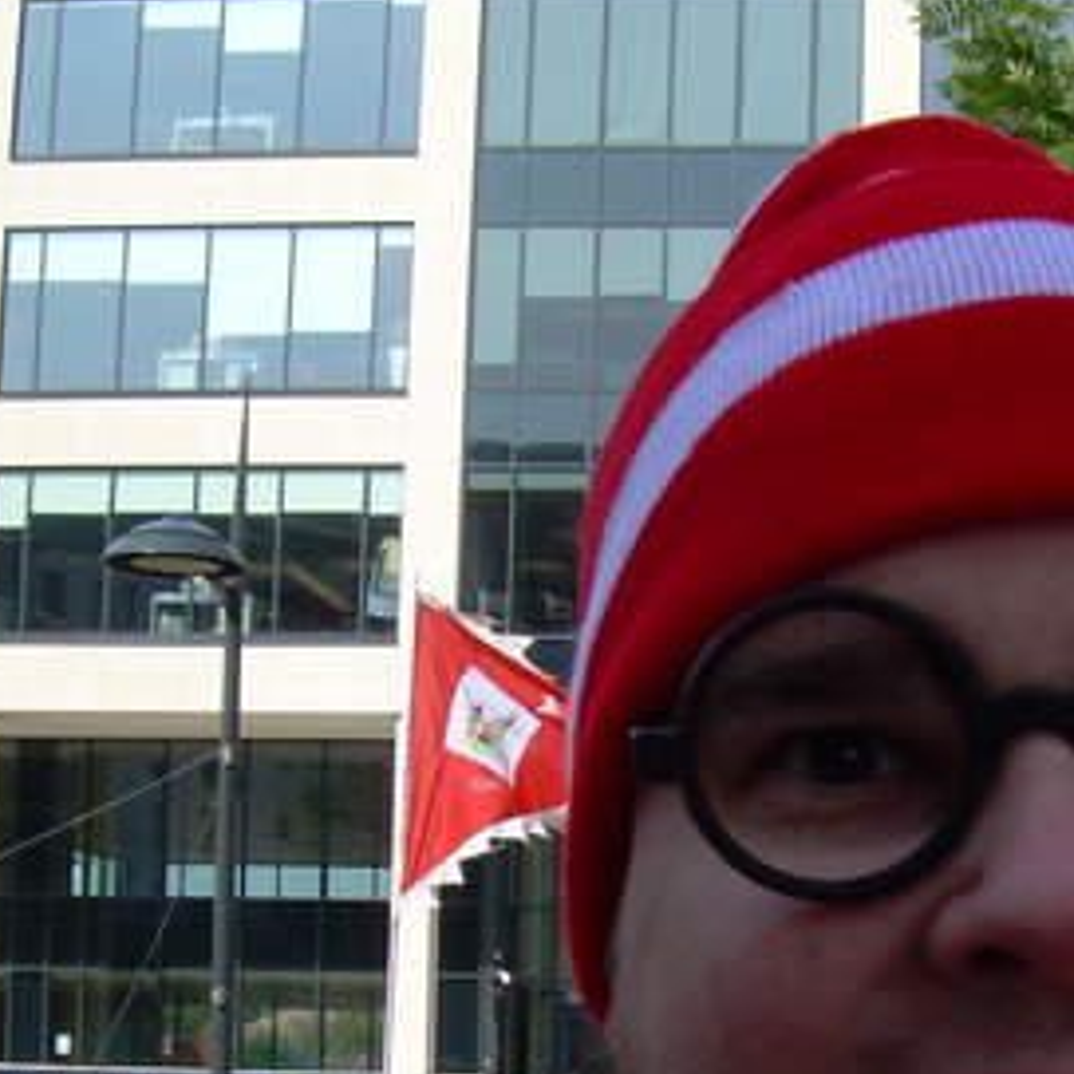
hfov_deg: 21.5
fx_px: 2773
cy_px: 833
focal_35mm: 79
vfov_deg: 21.7
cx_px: 952
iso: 50
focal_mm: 6.3
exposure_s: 1/354
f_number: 4.6
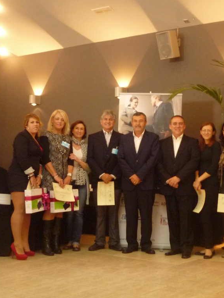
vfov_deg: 37.5
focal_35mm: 51
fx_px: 440
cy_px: 149
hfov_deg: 28.1
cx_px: 171
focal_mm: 5.5
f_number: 2.8
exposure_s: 1/8
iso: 400
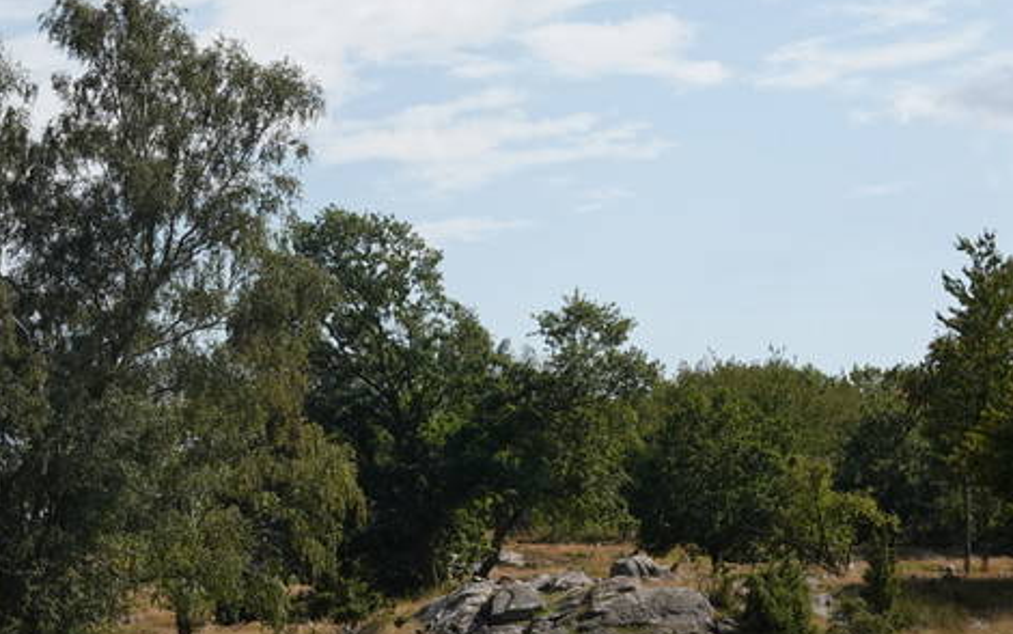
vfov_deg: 8.4
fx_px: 4308
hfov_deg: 13.3
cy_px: 561
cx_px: 136
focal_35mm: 156
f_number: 5
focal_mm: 27.44
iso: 250
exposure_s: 1/1600
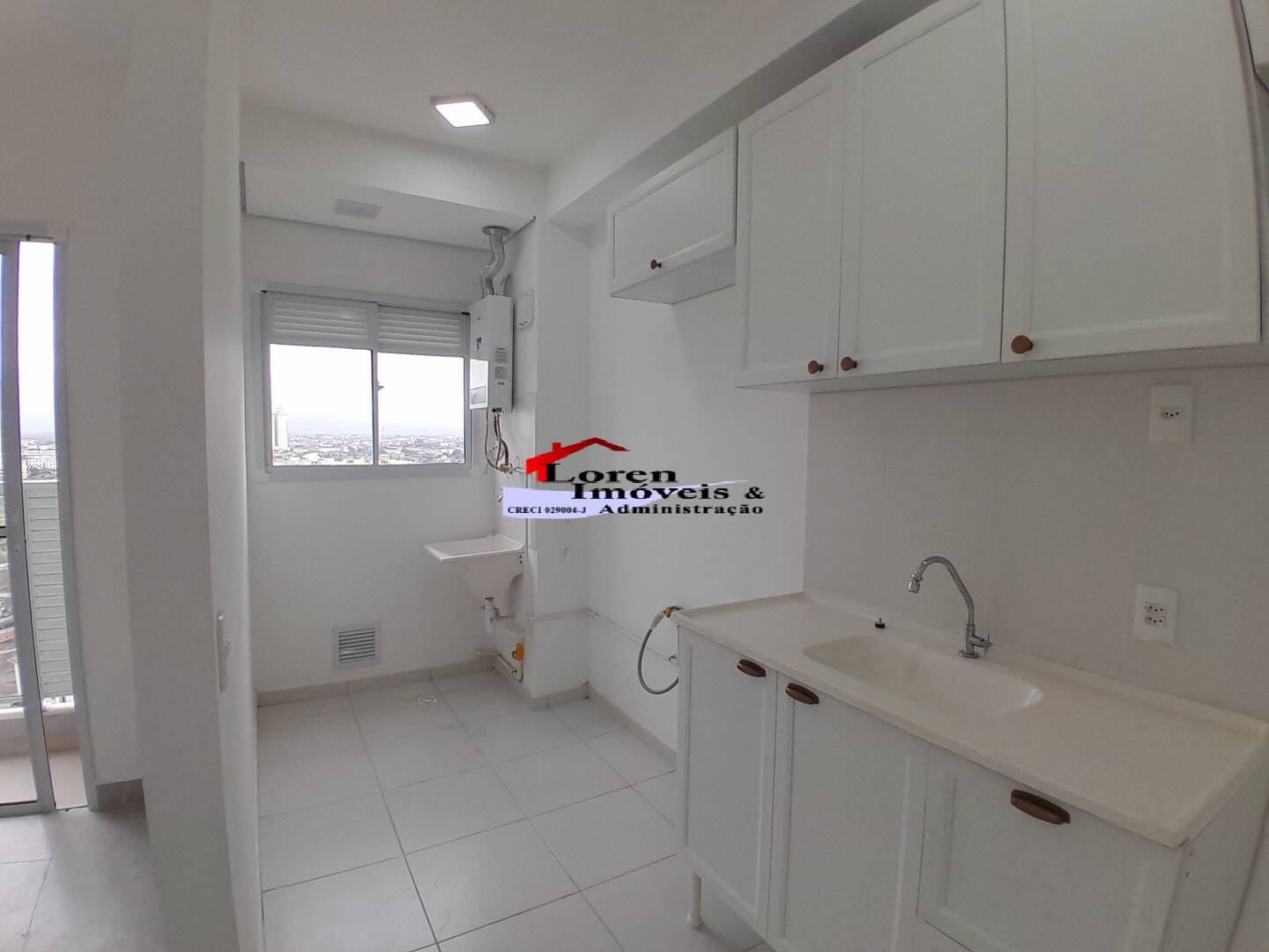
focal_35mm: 17
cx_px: 634
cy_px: 476
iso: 40
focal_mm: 1.46
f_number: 2.2
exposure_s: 1/162
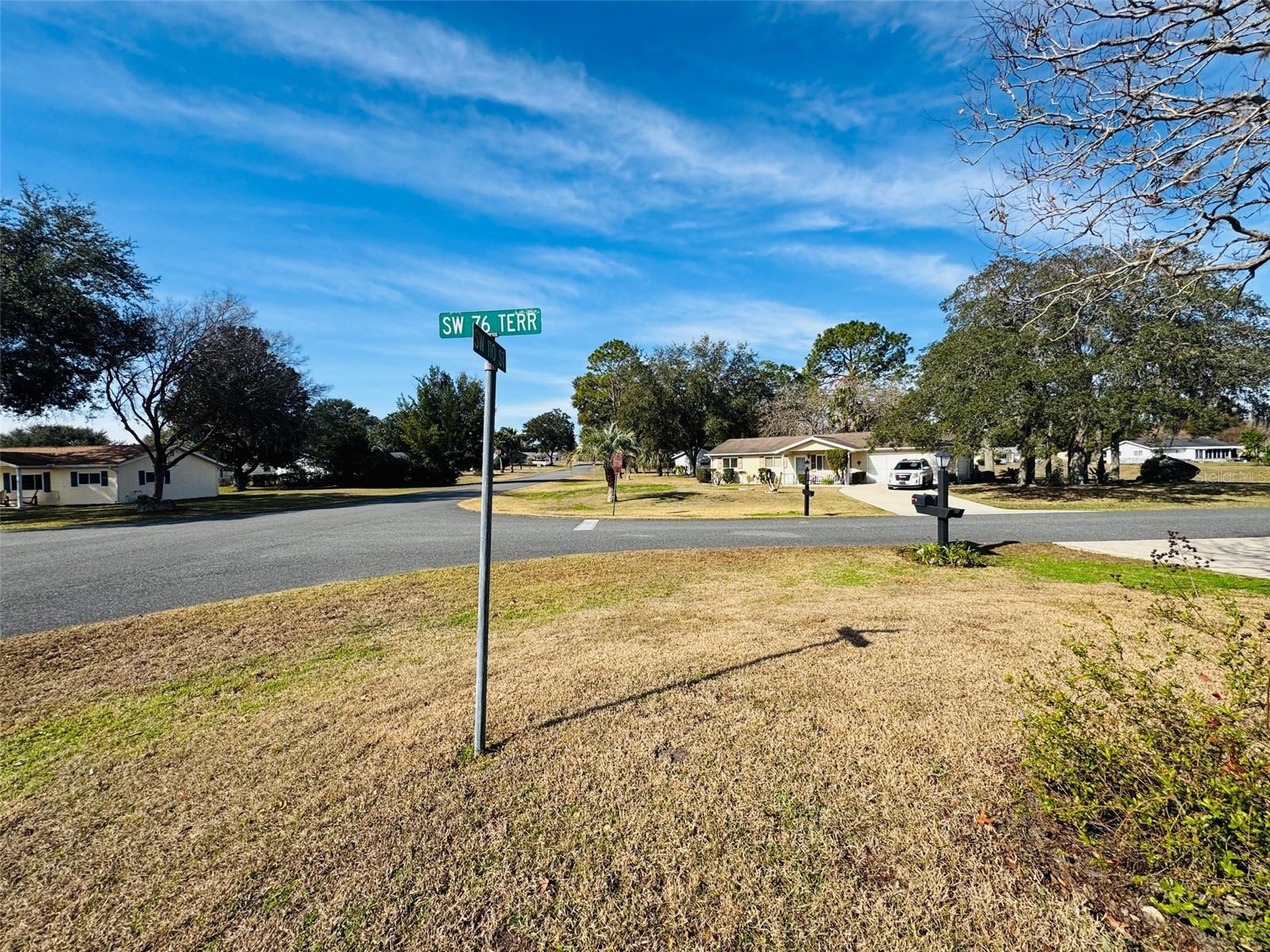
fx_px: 514
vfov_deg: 85.7
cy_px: 476
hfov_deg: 102.1
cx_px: 635
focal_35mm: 14
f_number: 2.2
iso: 50
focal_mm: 2.22
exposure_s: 1/1927
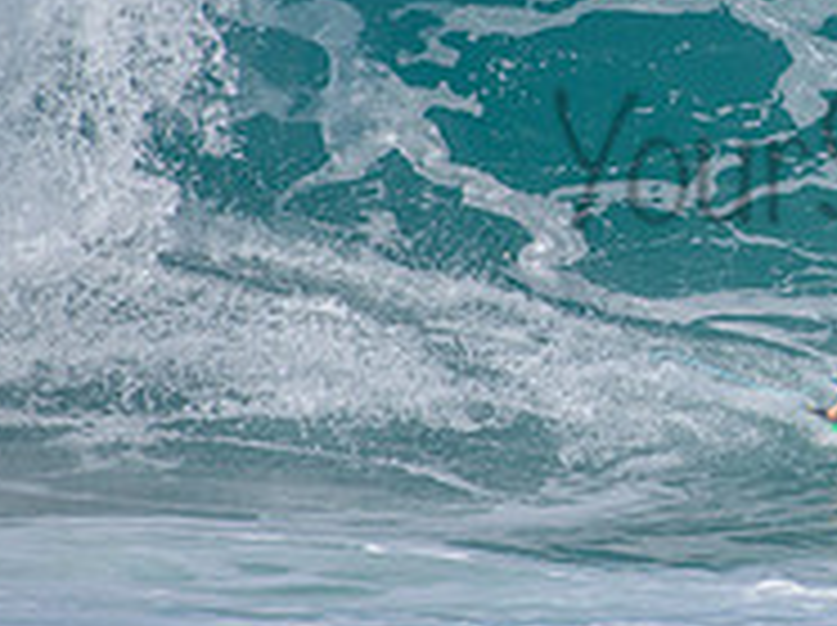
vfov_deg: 1.0
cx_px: 1017
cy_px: 119
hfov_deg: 1.3
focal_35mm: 1500
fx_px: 36223
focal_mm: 500
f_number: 5.6
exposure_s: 1/2000
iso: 160
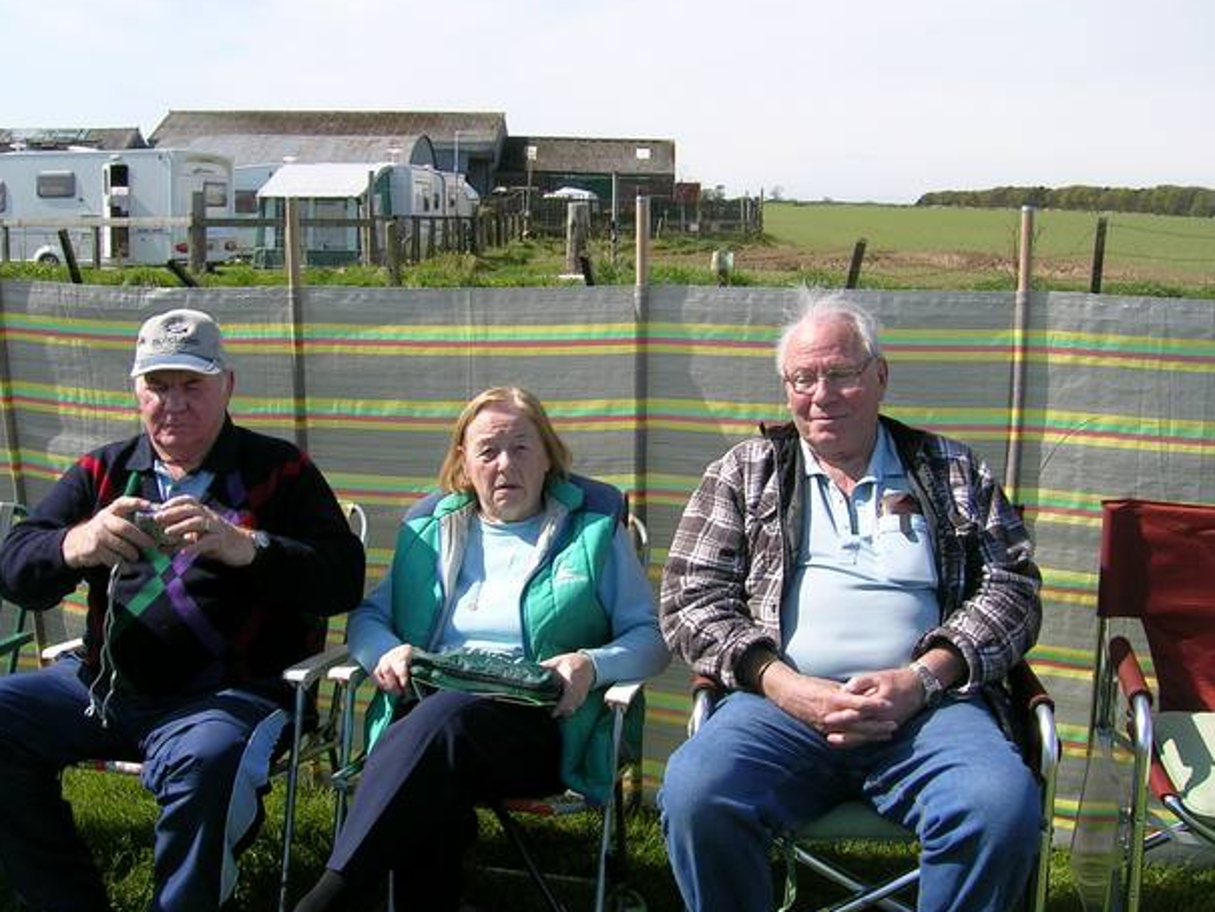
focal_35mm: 37
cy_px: 452
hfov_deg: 50.1
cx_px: 604
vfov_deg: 38.7
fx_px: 1299
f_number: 4.8
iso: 50
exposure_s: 1/316
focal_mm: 5.4
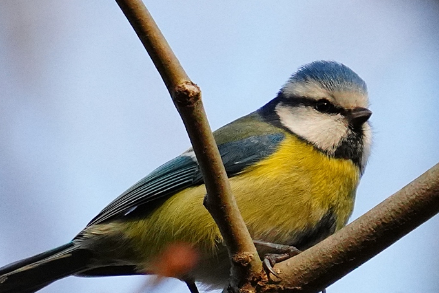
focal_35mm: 794
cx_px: 242
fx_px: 9679
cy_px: 179
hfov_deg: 2.6
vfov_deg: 1.7
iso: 3200
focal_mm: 600
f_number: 7.1
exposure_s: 1/2000
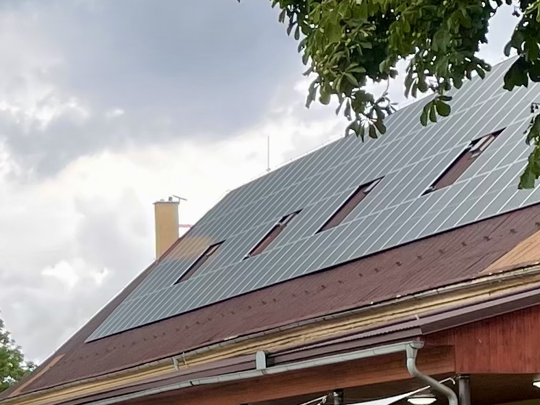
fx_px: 2075
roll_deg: +0.4
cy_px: 312
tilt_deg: +6.2
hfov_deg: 14.0
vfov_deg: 11.1
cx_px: -246
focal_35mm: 133
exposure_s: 1/720
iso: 32
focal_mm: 4.2
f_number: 1.6
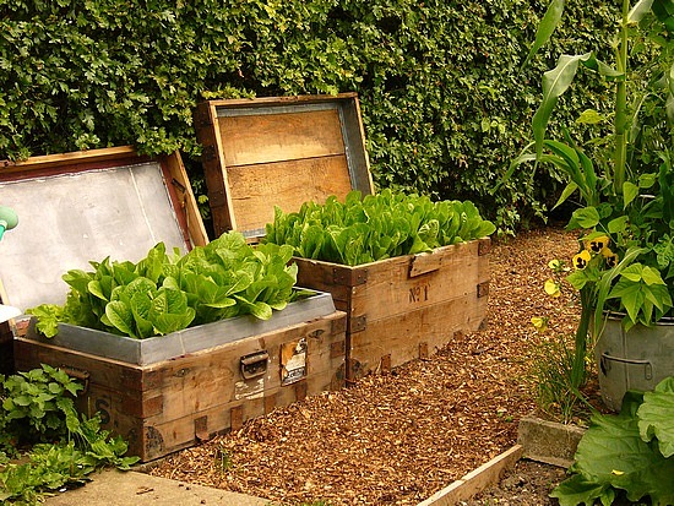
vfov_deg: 19.9
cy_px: 253
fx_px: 1441
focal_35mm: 74
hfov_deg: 26.3
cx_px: 337
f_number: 4.1
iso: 100
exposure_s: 1/250
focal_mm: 12.2
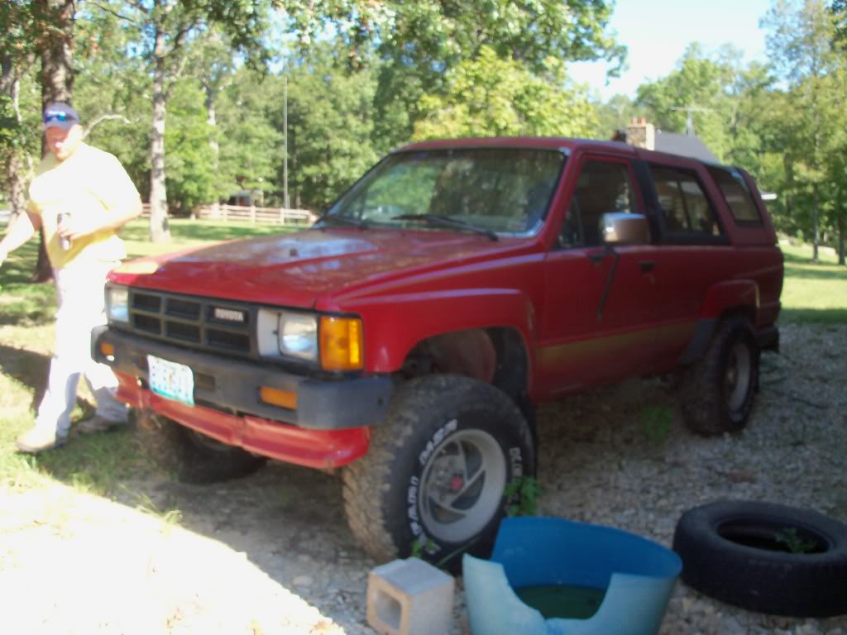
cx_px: 424
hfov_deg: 52.6
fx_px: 856
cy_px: 318
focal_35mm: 35
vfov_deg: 40.7
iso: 80
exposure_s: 1/200
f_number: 3
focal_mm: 6.3
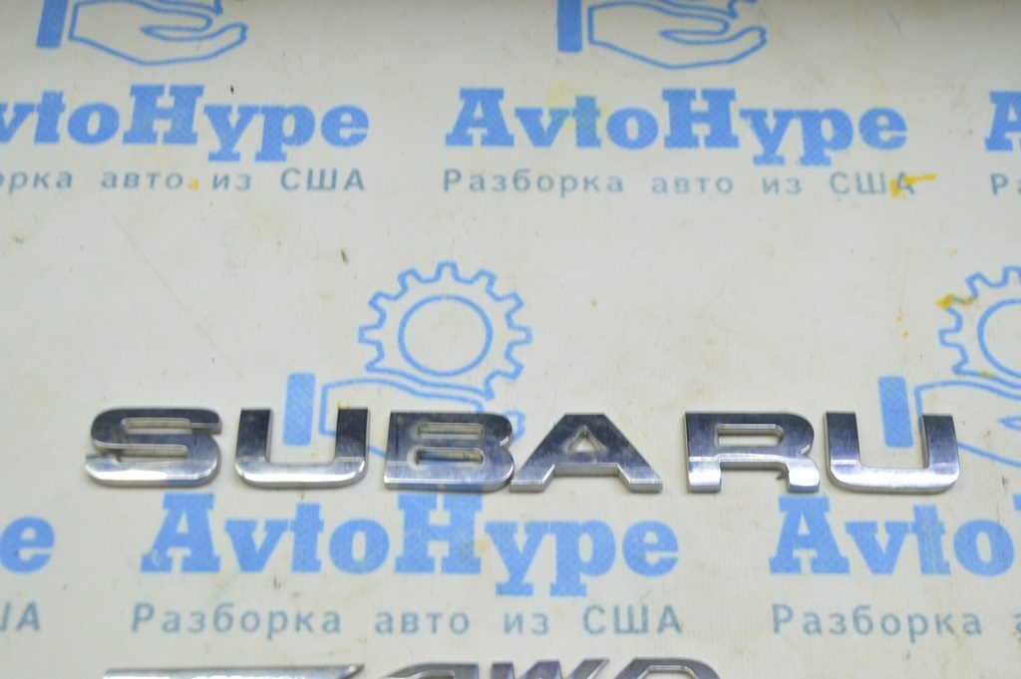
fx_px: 1615
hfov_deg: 35.1
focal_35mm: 57
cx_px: 510
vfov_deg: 23.7
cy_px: 340
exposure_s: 1/20
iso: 400
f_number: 5.6
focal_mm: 38
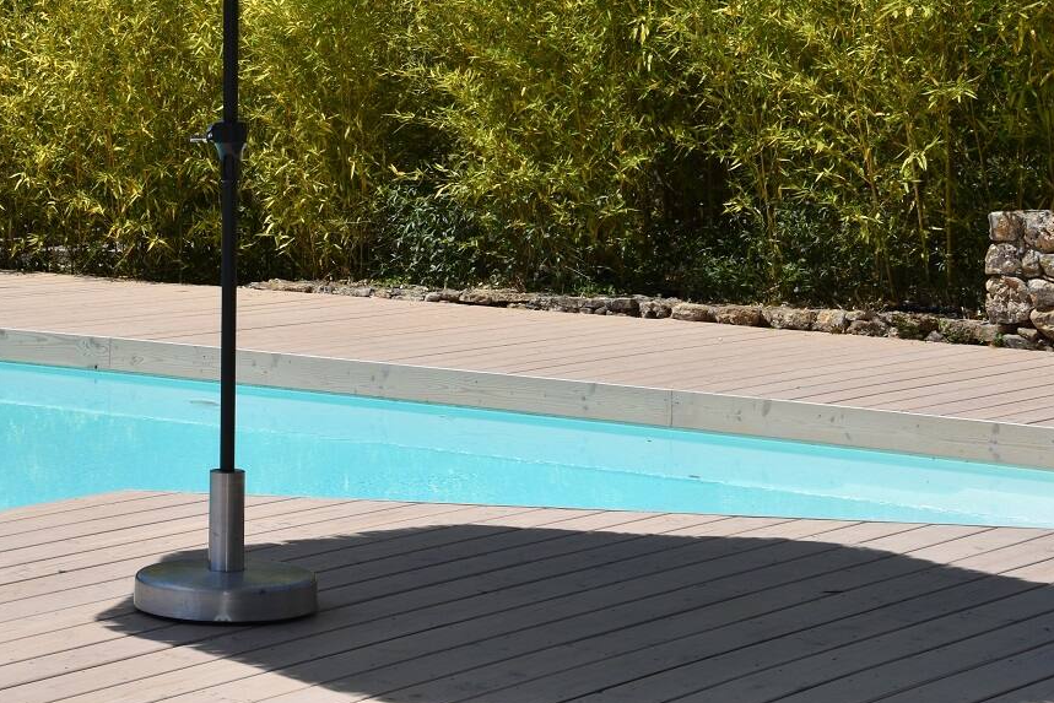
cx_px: 249
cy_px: 96
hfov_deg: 18.5
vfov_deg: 12.4
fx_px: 3221
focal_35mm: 110
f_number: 11
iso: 100
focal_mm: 42
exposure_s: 1/200
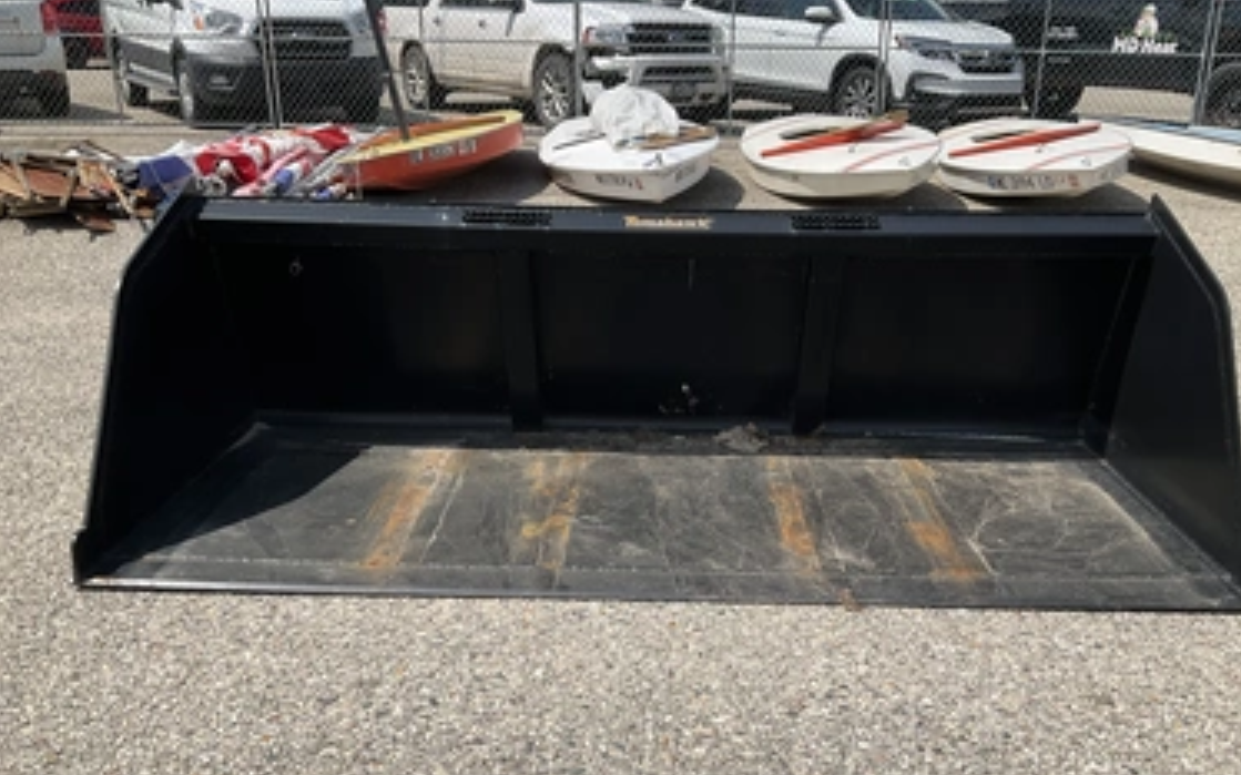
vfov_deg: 38.2
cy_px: 462
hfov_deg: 58.1
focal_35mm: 33
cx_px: 662
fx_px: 1116
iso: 25
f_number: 1.8
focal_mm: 3
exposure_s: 1/2320
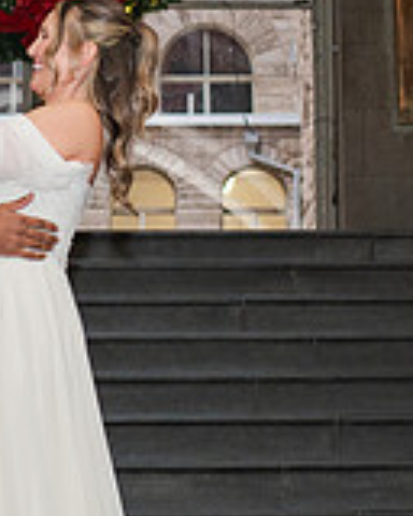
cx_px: -7
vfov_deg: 10.2
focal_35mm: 189
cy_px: 60
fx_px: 2888
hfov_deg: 8.1
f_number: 3.5
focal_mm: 35
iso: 1000
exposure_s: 1/200
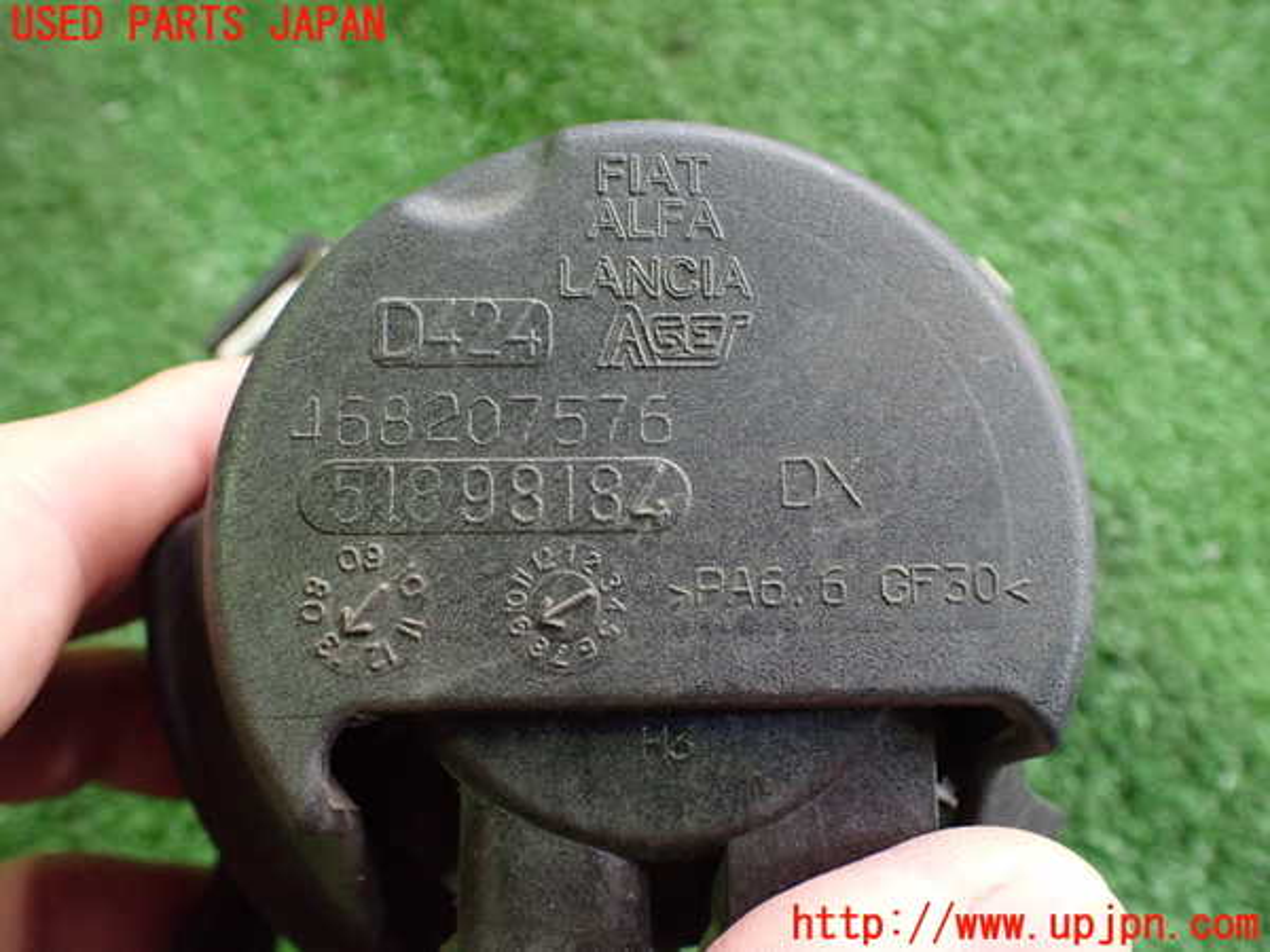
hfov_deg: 60.0
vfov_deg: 46.8
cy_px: 476
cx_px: 635
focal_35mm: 30
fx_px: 1101
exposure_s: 1/60
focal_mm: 5.4
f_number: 2.3
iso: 800
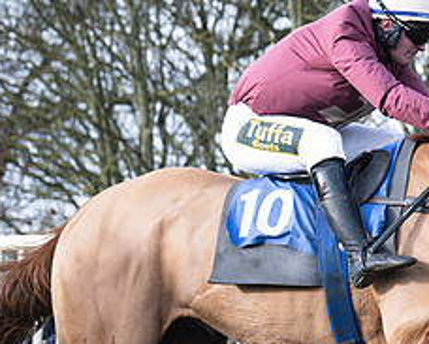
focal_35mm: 257
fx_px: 3267
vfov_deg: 6.0
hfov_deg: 7.4
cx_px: 559
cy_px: 318
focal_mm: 70
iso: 400
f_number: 2.8
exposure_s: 1/2000
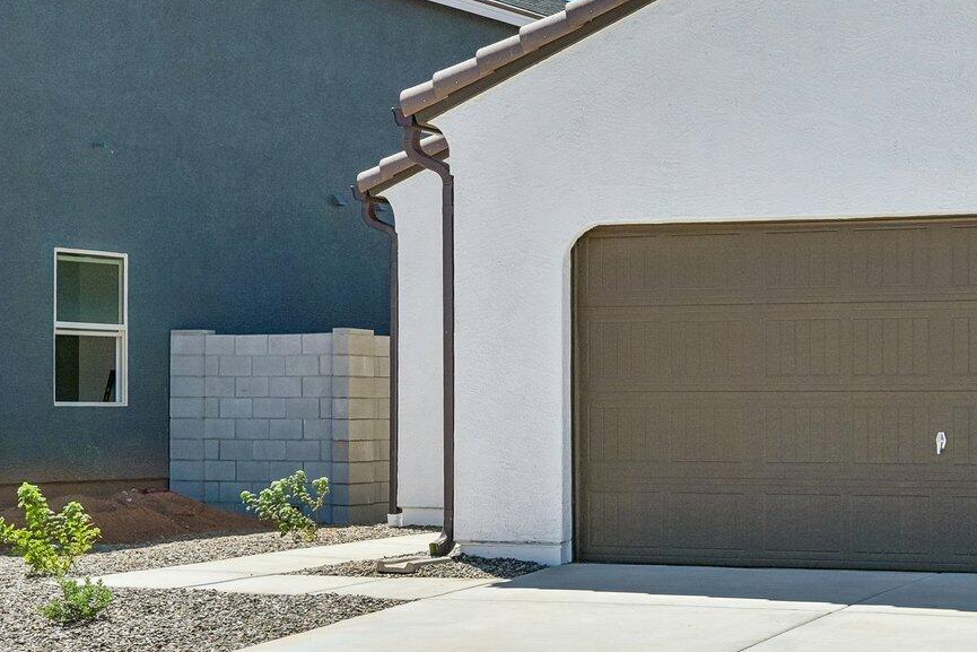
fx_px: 1927
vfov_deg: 19.1
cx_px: 949
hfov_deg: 27.1
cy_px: 225
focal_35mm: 71
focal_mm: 30
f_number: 8
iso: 100
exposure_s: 1/640
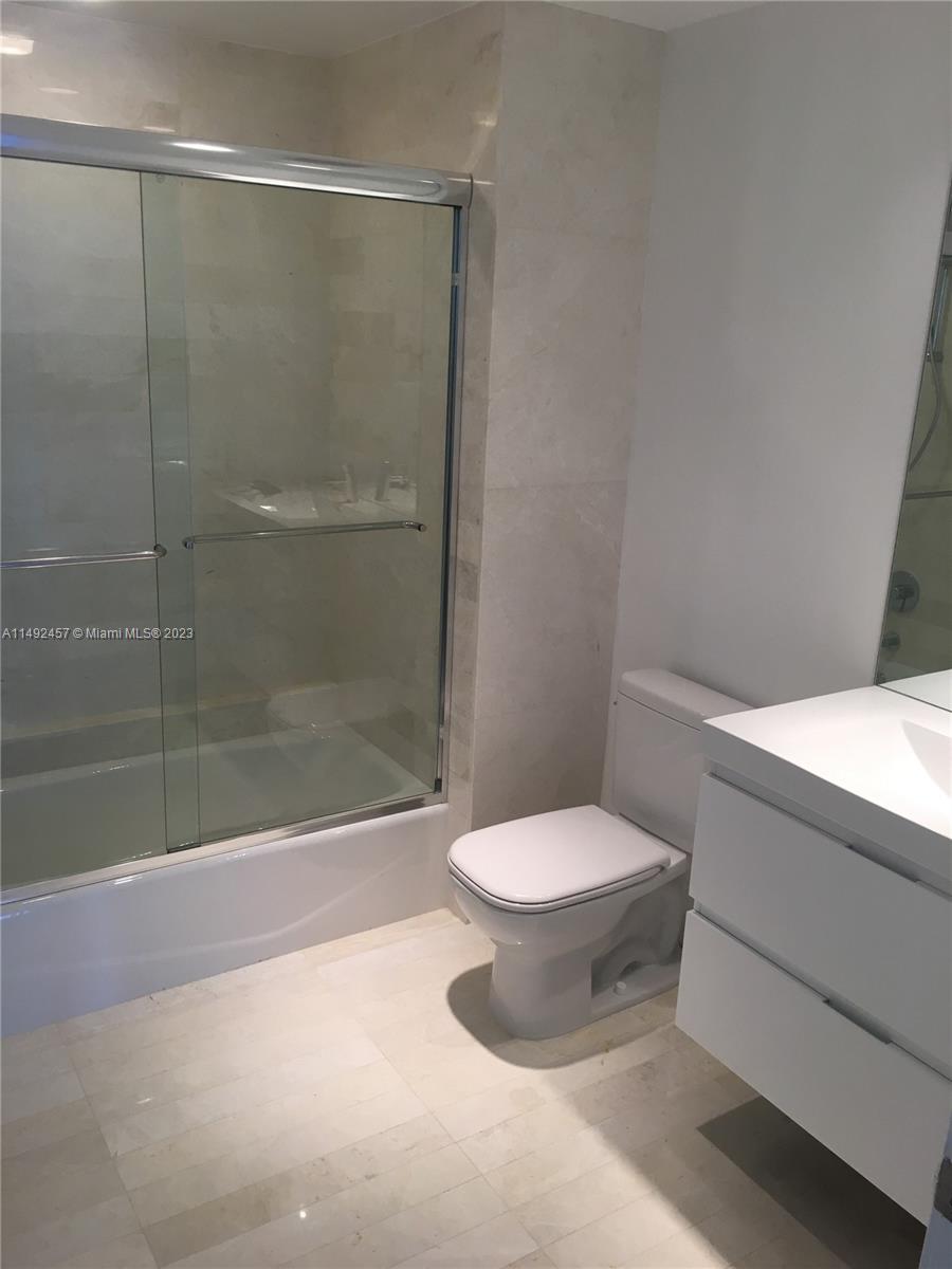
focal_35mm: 29
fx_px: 1063
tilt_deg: -15.4
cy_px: 634
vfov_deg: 61.7
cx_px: 476
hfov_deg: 48.2
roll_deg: -2.4
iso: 25
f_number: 2.2
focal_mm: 4.15
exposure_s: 1/40
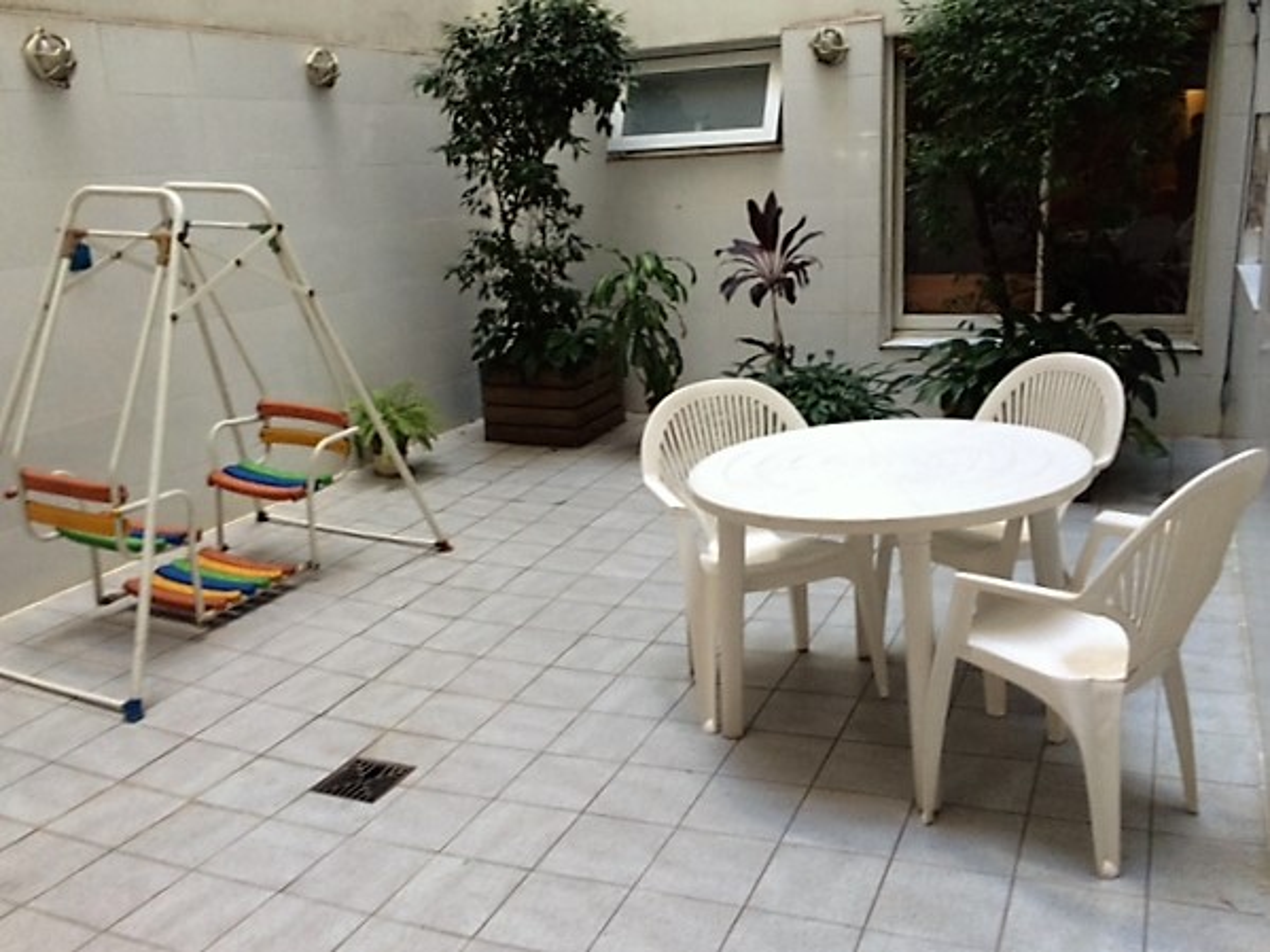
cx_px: 635
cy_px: 476
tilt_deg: -16.3
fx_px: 1064
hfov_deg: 61.7
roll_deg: +1.3
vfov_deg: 48.2
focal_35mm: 29
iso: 160
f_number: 2.2
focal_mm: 4.15
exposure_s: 1/33
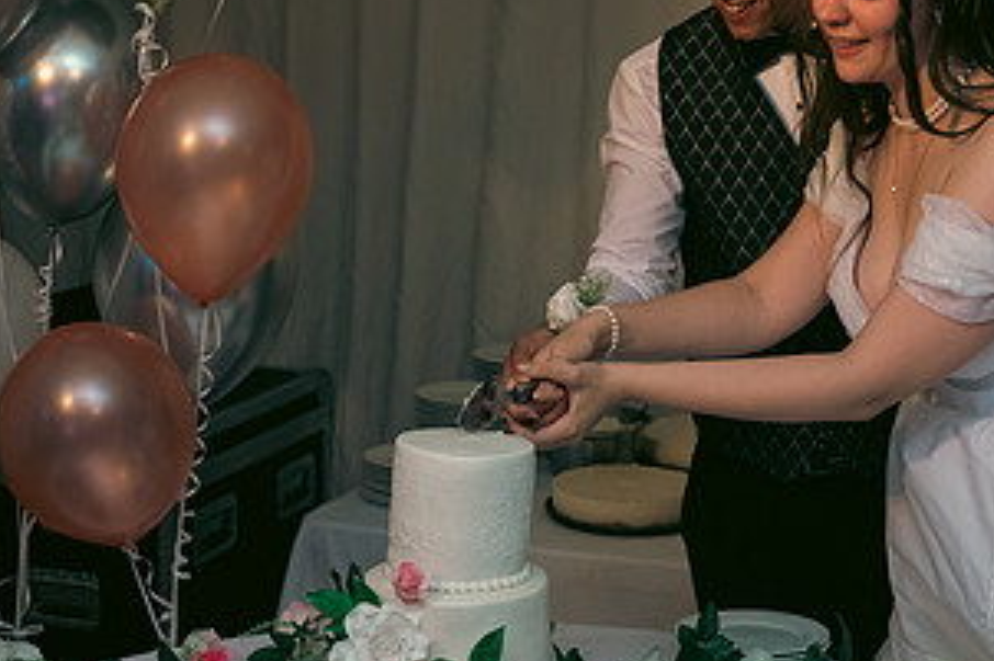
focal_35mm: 73
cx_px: 658
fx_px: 2014
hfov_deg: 27.6
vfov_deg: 18.6
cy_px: 242
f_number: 3.5
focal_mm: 38
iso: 800
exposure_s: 1/160
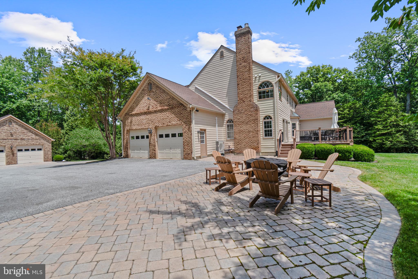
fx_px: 174
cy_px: 140
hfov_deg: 100.4
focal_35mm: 15
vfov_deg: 77.3
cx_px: 209
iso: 200
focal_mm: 10
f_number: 8
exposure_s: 1/400
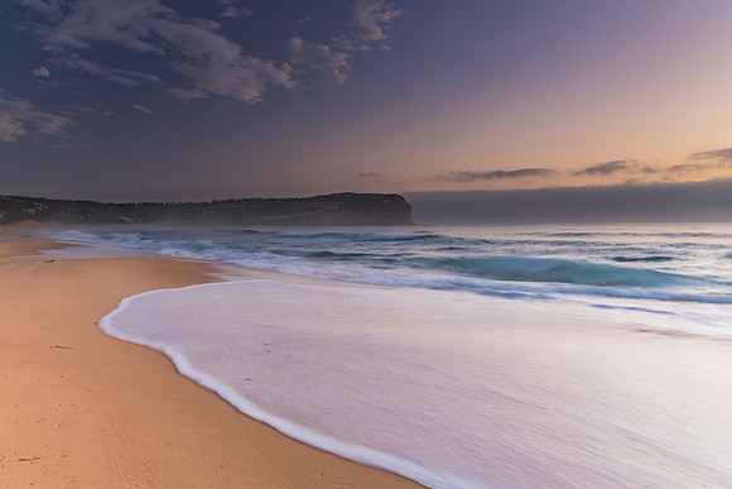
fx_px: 501
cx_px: 366
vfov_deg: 52.0
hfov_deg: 72.3
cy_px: 244
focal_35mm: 25
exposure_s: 1/2
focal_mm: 16
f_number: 8
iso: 250
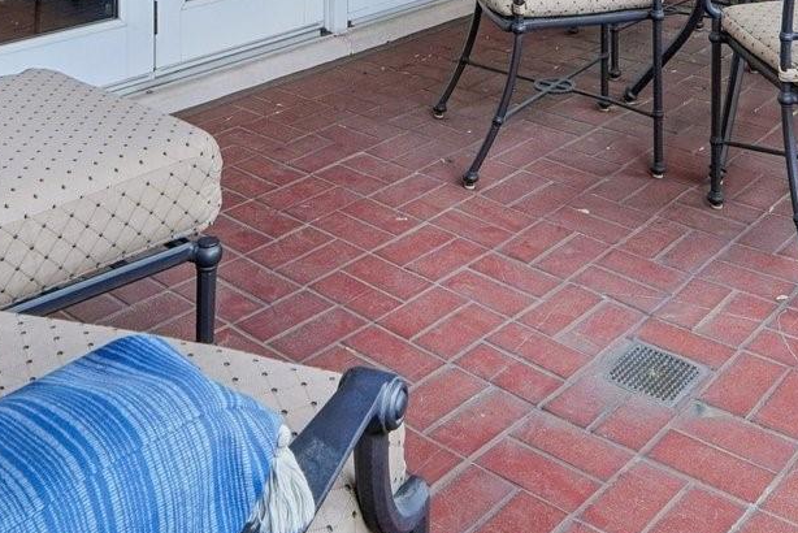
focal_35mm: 50
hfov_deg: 39.6
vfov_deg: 22.3
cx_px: 418
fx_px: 1109
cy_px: -266
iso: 400
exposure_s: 1/15
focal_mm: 10
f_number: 8
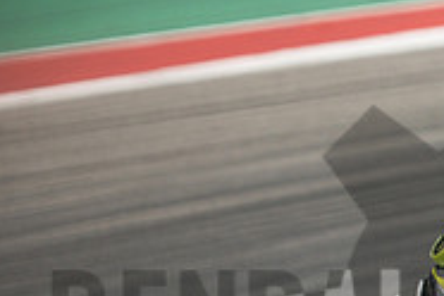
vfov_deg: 1.0
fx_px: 16192
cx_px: 554
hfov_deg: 1.6
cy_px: 338
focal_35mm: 1313
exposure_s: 1/4000
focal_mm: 280
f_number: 2.8
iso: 400
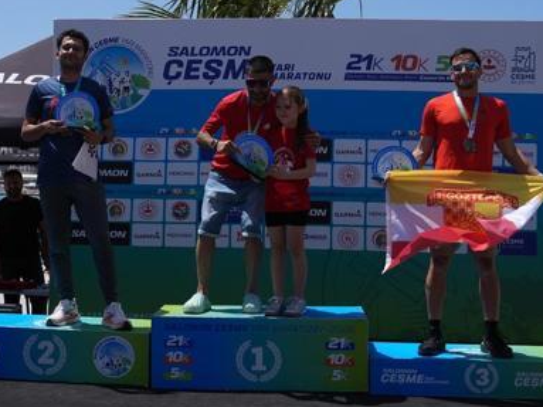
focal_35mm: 58
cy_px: 143
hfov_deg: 33.2
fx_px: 910
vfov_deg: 25.1
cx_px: 244
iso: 200
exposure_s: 1/1600
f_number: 5.6
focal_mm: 30
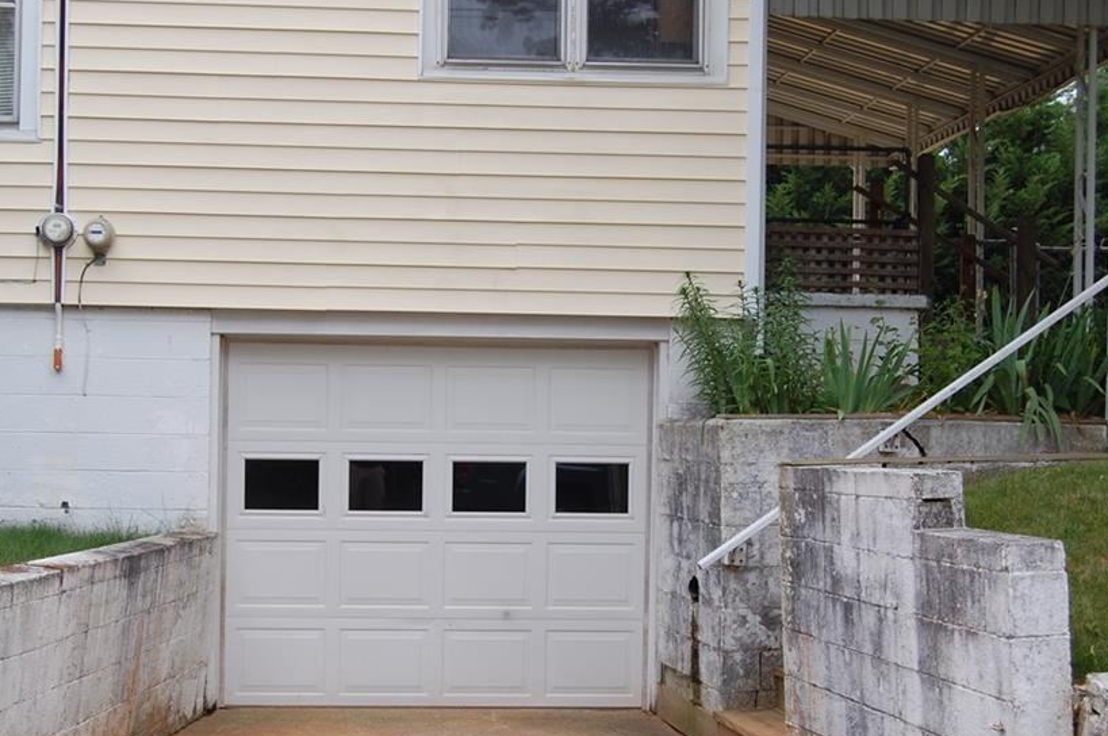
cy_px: 434
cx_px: 456
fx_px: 1844
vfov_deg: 22.5
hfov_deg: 33.4
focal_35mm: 60
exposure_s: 1/200
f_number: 7.1
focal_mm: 32
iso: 200
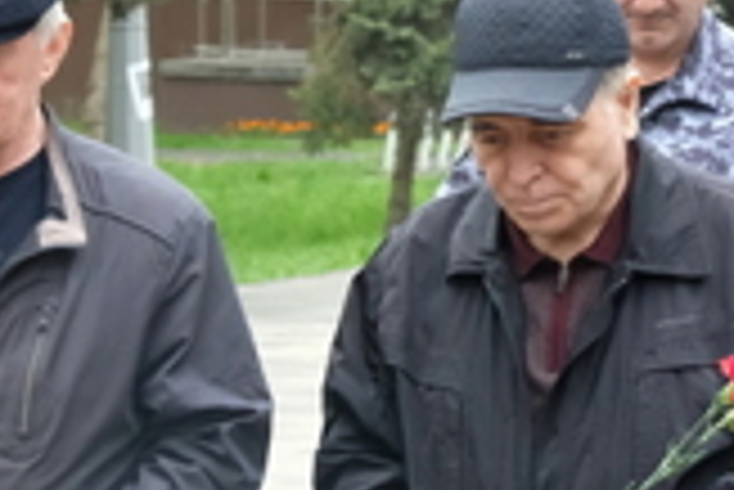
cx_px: 662
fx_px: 5734
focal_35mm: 281
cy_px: 373
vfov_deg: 4.9
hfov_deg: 7.3
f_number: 5.6
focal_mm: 40.7
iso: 4000
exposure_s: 1/640
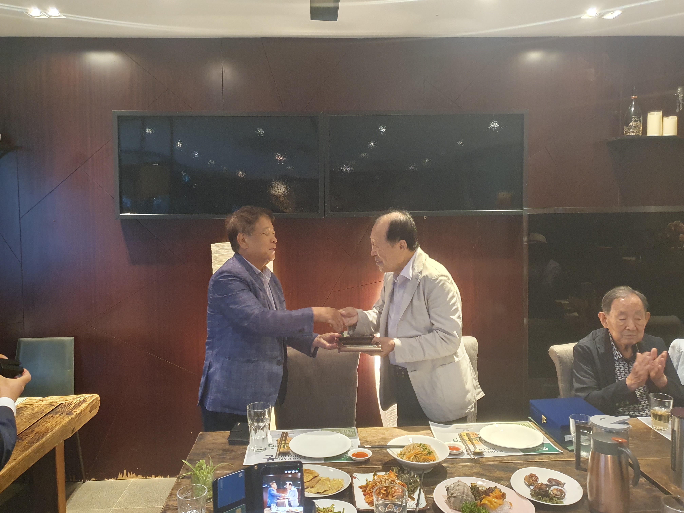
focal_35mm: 26
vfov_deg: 53.1
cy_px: 256
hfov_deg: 67.3
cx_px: 342
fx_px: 514
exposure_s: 1/40
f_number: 1.5
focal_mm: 4.32
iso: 400
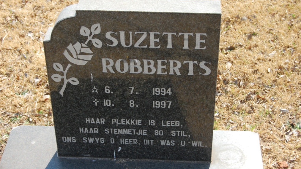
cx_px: 151
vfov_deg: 16.5
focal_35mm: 73
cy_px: 86
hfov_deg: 29.0
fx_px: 583
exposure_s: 1/400
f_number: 7.1
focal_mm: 46
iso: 400
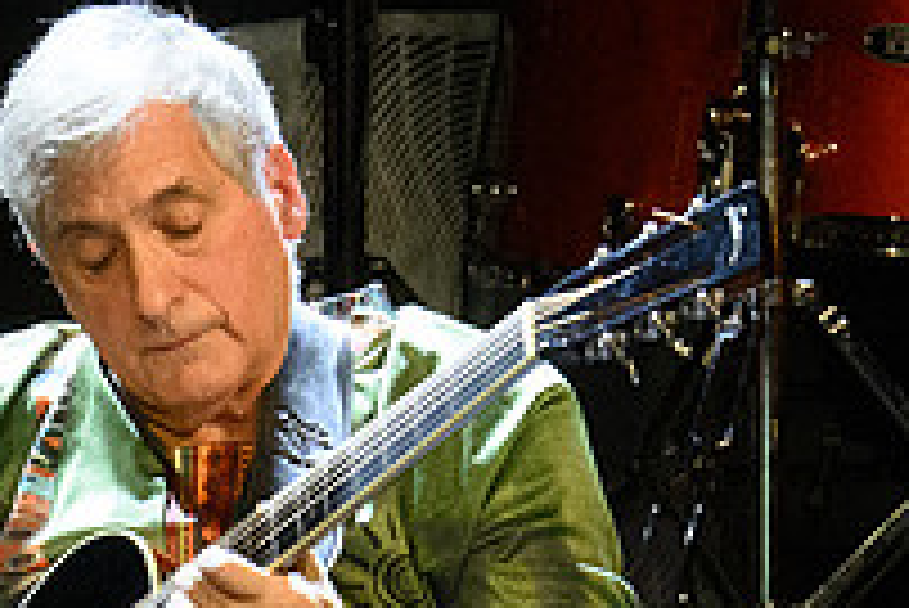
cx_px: 248
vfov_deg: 1.6
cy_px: 813
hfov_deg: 2.4
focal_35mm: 862
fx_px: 21780
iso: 12800
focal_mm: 200
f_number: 11
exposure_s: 1/50
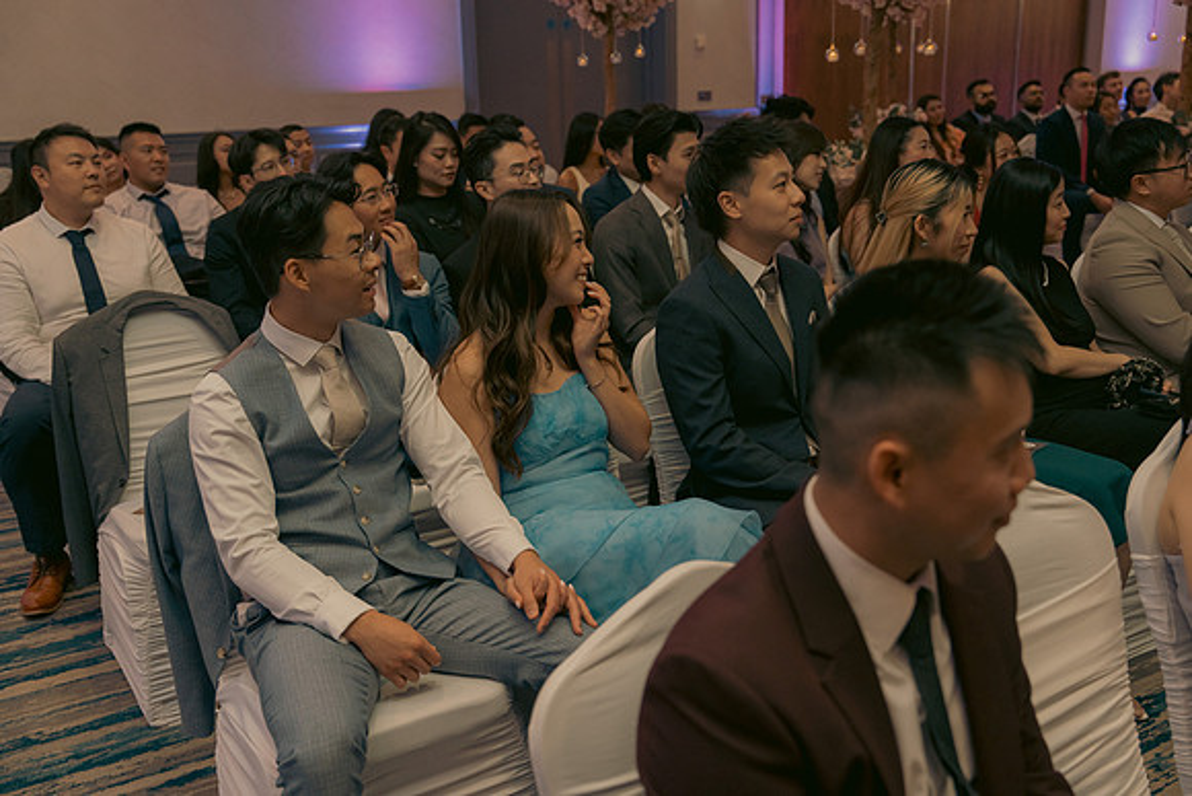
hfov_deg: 54.4
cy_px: 398
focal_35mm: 35
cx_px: 596
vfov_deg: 37.9
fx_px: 1159
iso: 2500
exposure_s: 1/160
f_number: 3.5
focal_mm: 35
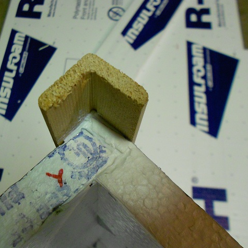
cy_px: 125
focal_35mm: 35
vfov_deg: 47.2
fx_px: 284
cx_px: 101
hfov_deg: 47.0
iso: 400
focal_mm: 5.1
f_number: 3.4
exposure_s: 1/13
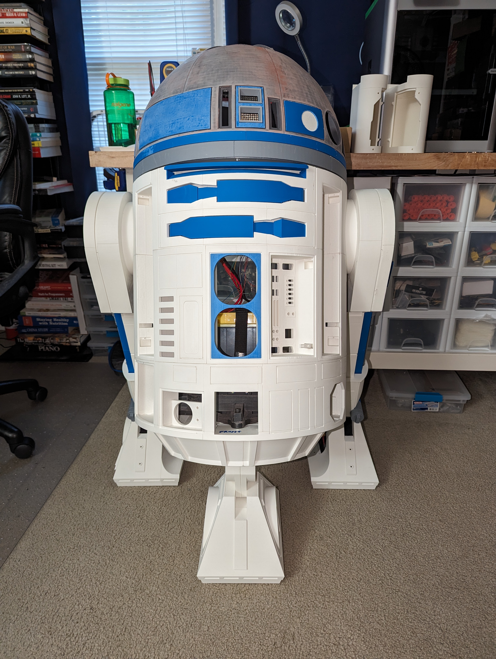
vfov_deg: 71.5
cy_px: 330
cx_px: 248
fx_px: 457
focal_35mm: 24
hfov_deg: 56.9
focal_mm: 6.81
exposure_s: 1/60
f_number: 1.85
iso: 579
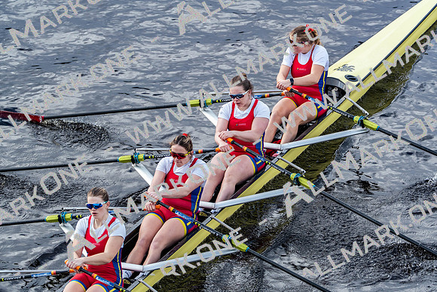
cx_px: 218
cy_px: 146
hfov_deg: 6.7
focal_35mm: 309
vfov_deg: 4.5
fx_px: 3752
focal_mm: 309
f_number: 6.3
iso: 1000
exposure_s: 1/1250
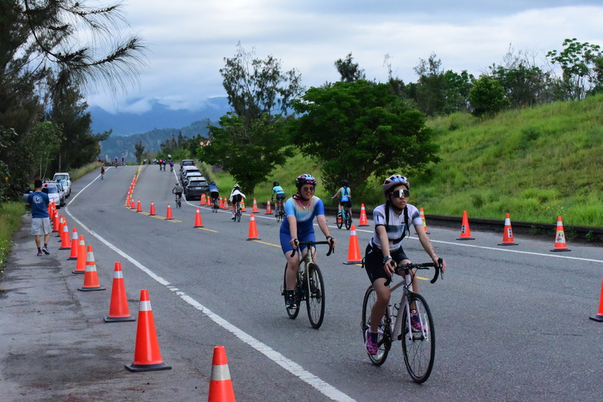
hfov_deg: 28.8
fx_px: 1173
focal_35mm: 70
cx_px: 302
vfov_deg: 19.5
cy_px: 201
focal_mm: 70
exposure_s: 1/3200
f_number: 14
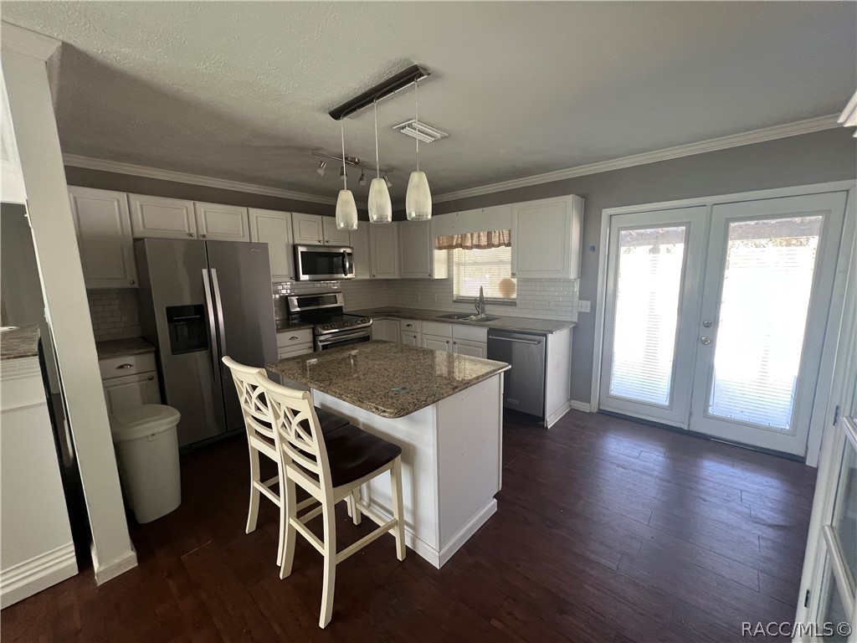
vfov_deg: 89.9
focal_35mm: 13
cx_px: 428
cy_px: 322
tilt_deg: -9.1
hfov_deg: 106.2
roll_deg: +1.2
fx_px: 322
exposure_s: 1/63
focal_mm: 1.57
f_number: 1.8
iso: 250
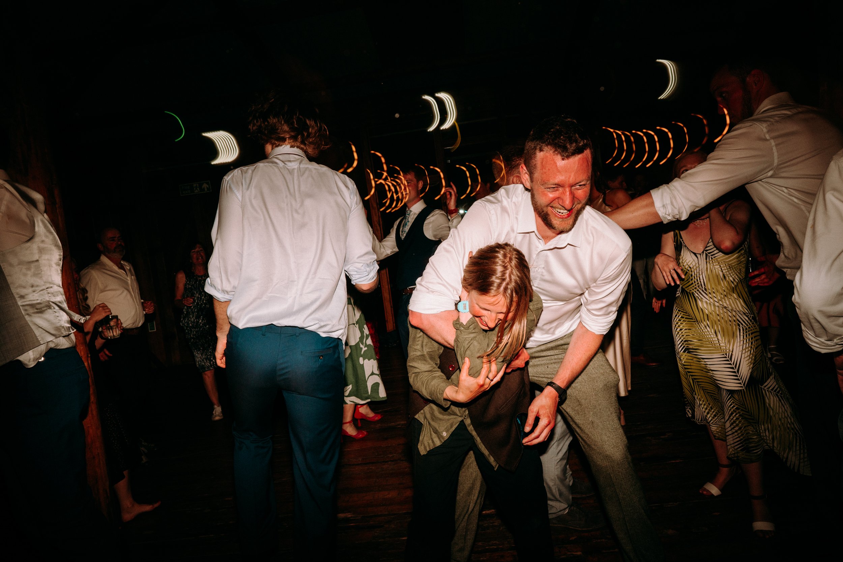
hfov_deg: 71.5
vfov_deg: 51.3
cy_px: 281
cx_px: 422
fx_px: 585
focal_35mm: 25
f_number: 9
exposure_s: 1/20
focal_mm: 25
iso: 640
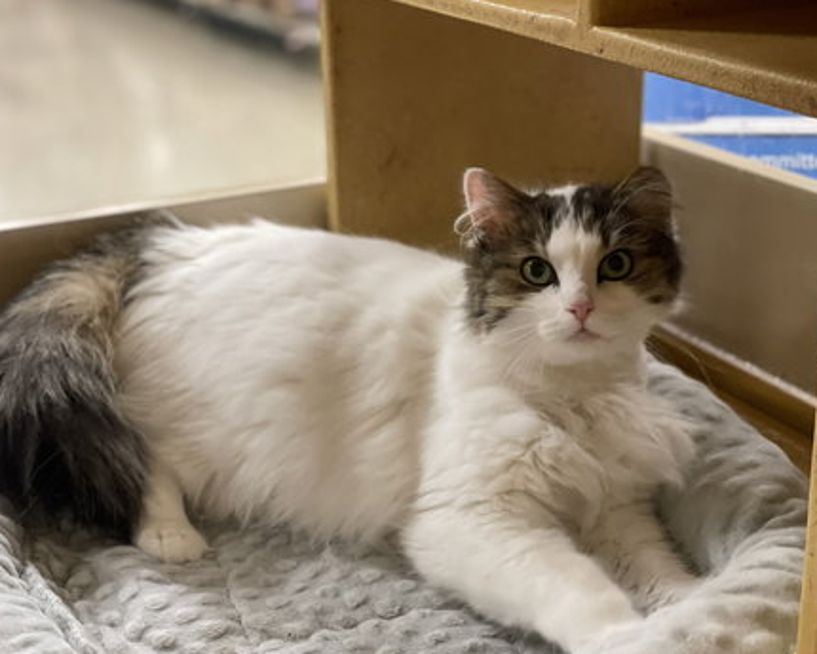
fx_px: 1427
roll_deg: +0.7
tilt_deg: -21.3
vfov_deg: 25.8
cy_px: 351
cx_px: 391
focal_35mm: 59
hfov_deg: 32.0
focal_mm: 6
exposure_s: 1/65
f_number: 2
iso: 250
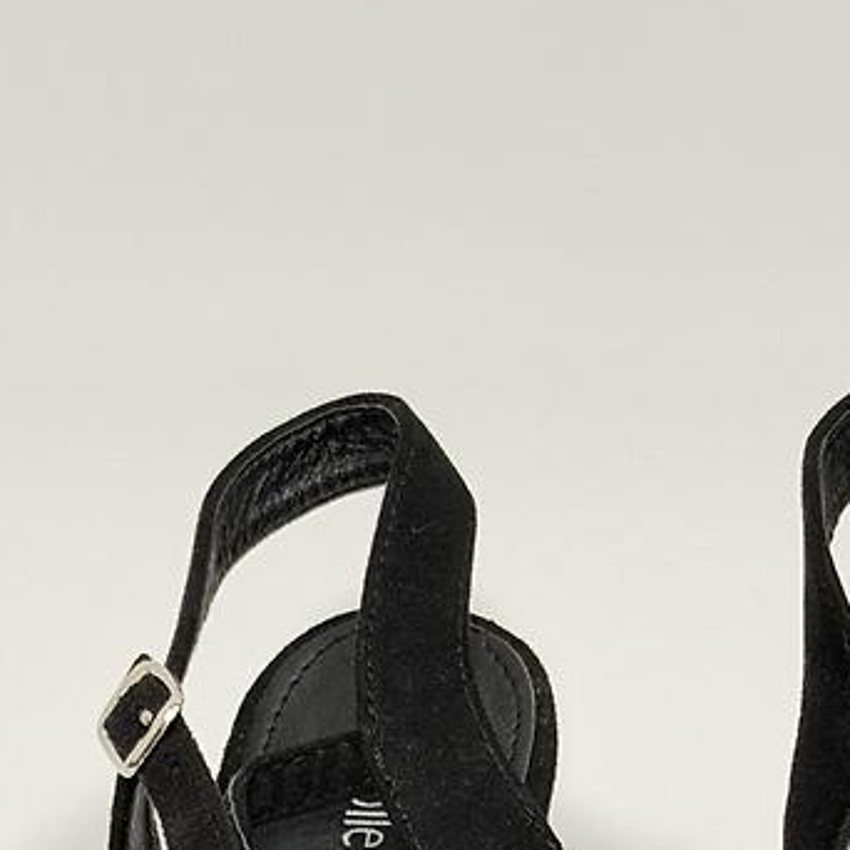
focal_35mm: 149
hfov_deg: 11.7
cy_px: 1143
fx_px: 4139
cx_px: 549
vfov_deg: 11.4
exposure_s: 1/67
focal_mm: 6.76
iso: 100
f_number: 1.78
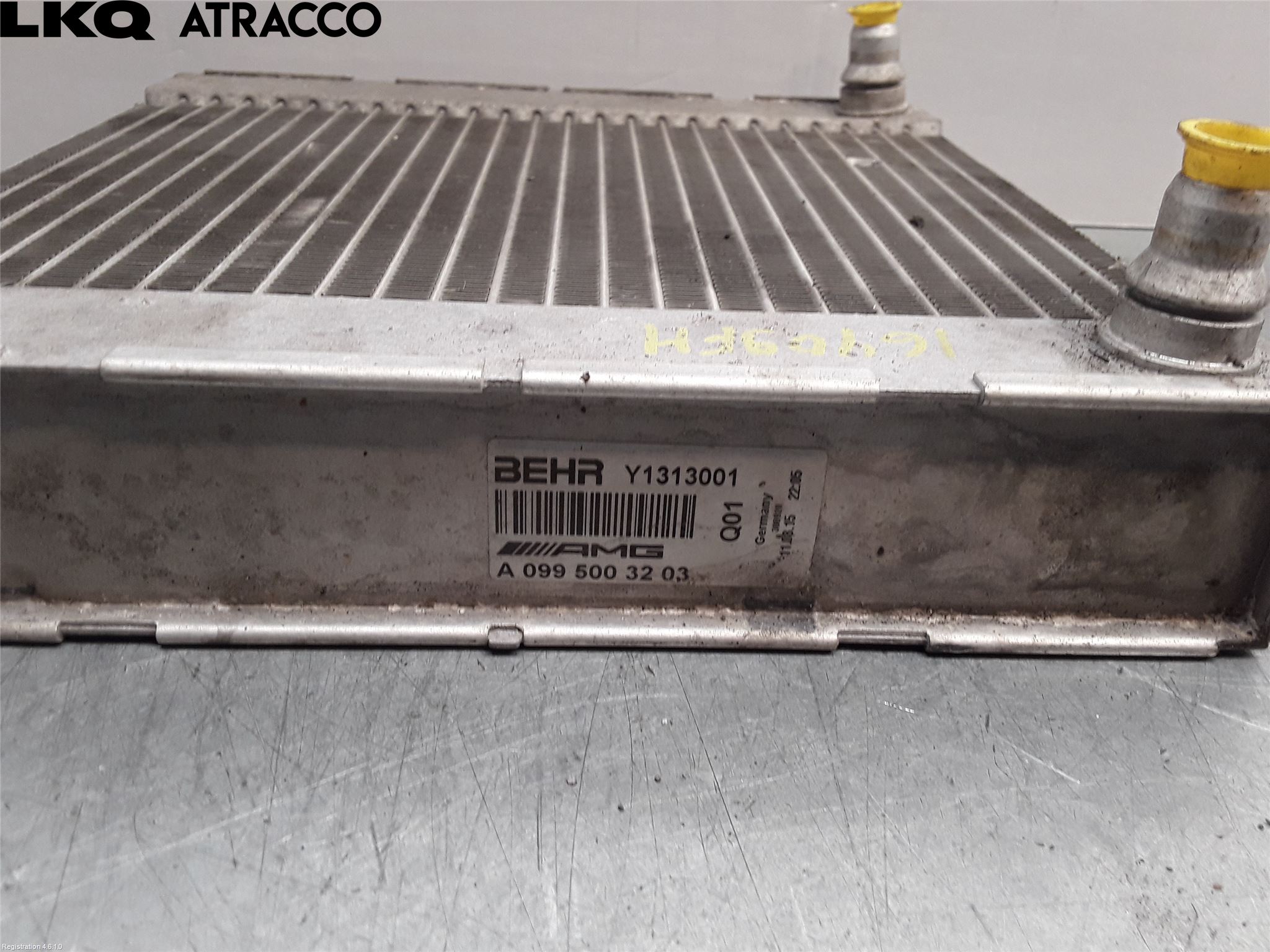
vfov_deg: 49.7
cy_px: 476
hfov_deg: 63.4
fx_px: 1027
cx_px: 635
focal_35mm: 28
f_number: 1.9
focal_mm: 2.91
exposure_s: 1/50
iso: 40
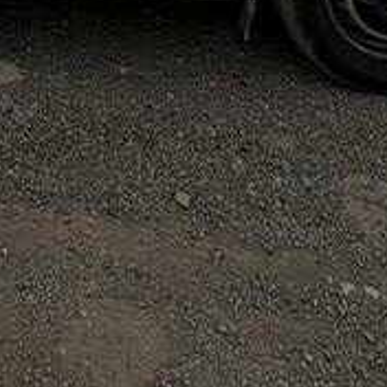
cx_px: -73
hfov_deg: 24.8
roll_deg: +2.5
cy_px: -402
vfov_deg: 17.9
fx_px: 797
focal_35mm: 63
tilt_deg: +2.2
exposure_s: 1/1506
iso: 50
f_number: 2.2
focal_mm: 2.22
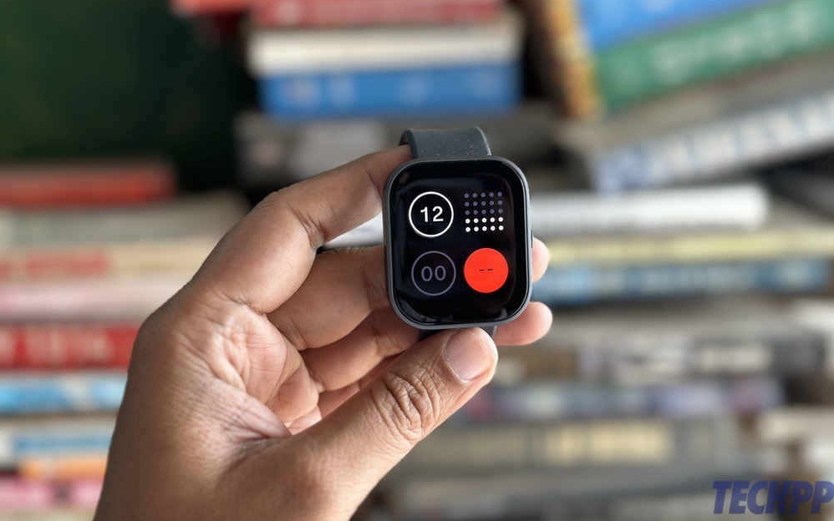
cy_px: 254
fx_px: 1159
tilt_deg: -11.7
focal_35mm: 51
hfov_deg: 39.6
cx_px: 417
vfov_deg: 25.3
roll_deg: +1.5
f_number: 1.78
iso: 64
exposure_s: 1/100
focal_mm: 6.86
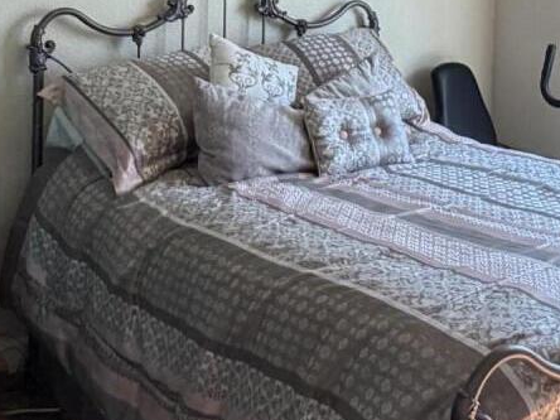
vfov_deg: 22.0
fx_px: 1019
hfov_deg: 30.6
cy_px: -48
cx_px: 339
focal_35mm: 63
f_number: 2.2
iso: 250
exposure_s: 1/120
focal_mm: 2.22
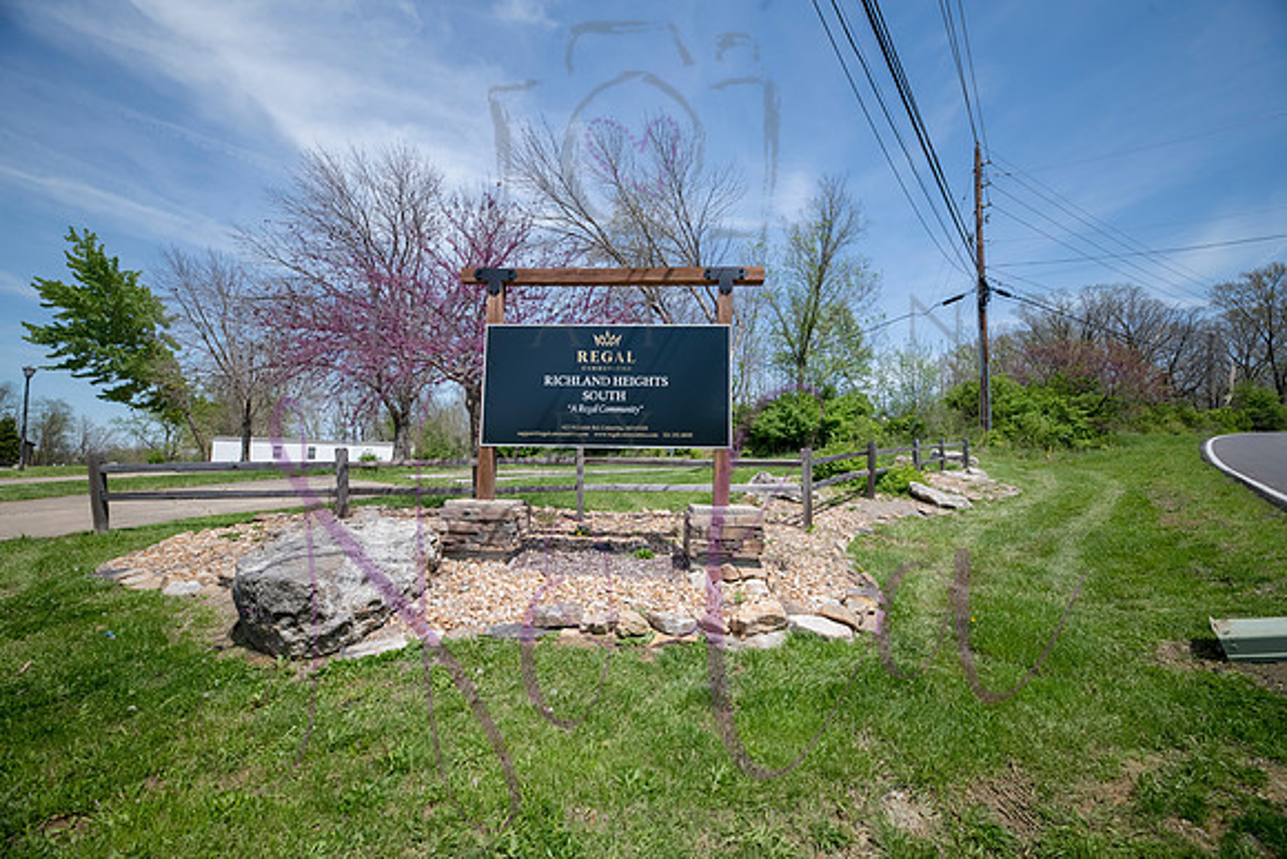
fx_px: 501
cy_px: 430
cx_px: 644
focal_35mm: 14
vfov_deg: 81.2
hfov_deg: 104.2
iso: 400
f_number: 10
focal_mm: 14
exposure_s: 1/320
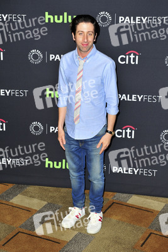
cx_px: 84
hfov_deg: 21.9
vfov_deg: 32.4
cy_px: 126
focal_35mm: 62
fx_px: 434
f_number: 4.5
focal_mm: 62
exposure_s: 1/320
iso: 500
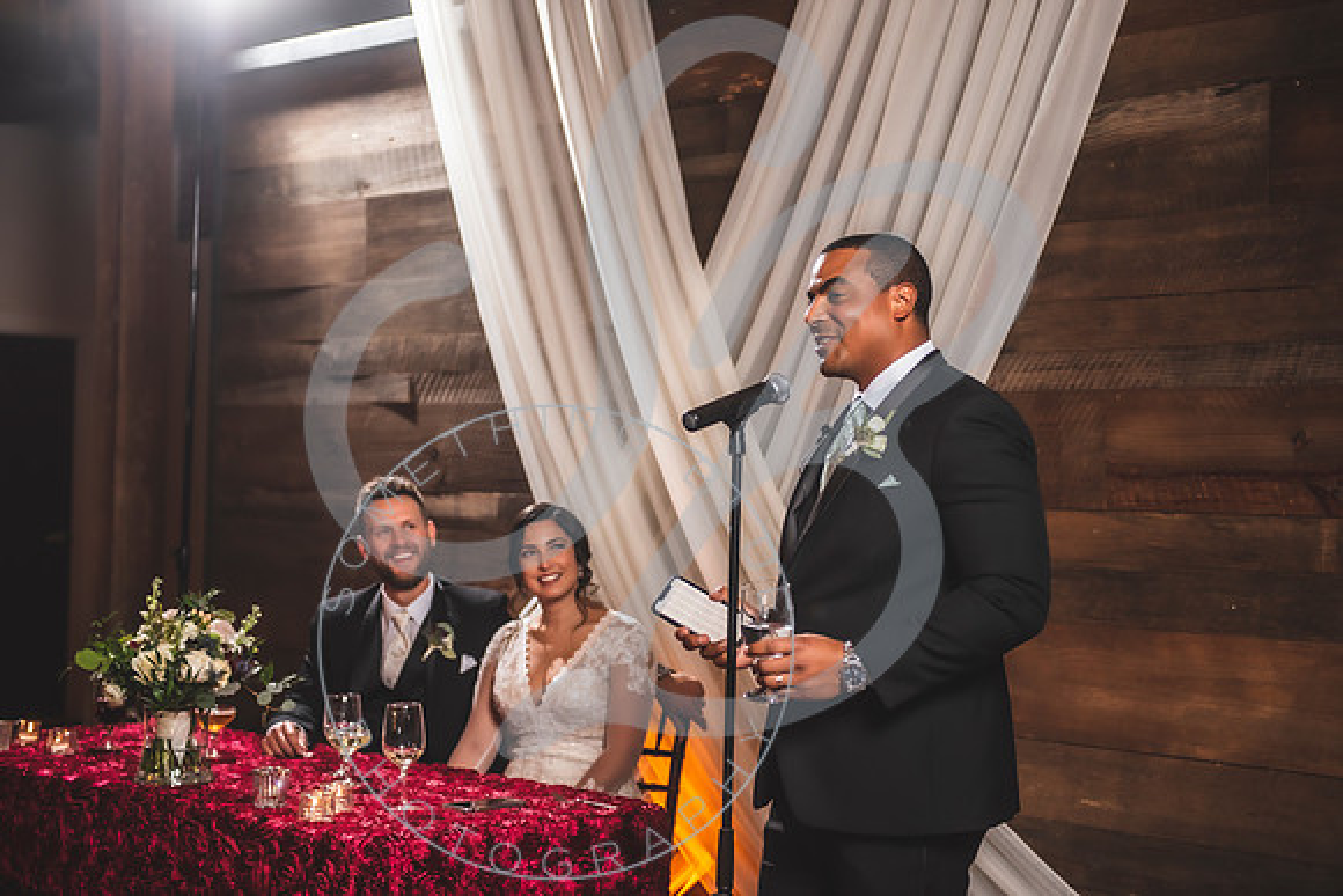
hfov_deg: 34.5
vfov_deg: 23.4
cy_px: 448
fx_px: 2164
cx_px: 672
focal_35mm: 58
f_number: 2.8
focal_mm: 58
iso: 500
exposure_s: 1/125
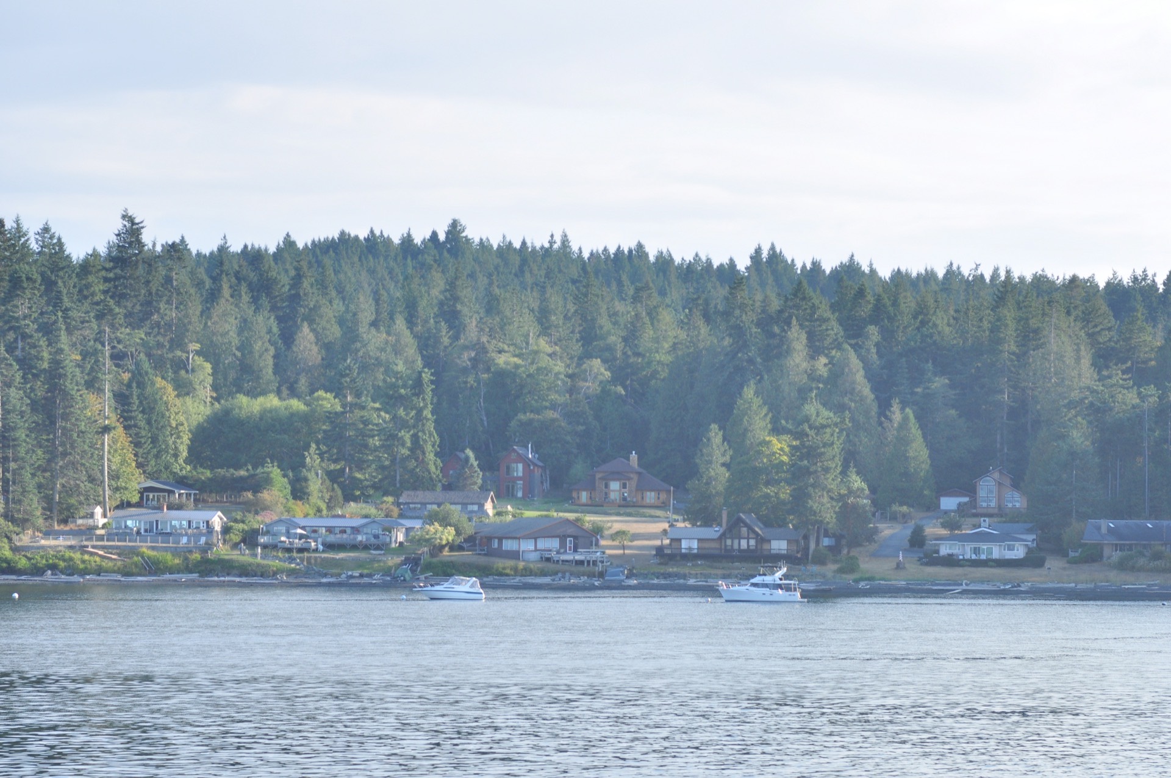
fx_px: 4142
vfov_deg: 10.7
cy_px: 389
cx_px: 586
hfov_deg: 16.1
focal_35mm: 128
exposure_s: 1/500
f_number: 5.6
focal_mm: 85
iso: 200
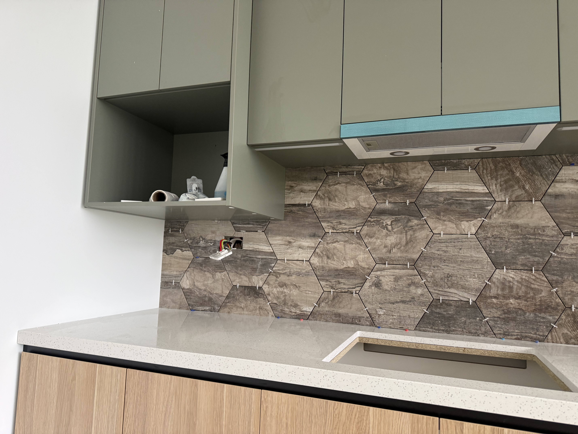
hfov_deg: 71.6
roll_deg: -2.6
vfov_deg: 56.8
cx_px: 289
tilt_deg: +4.5
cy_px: 217
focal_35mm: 24
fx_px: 401
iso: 200
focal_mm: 6.76
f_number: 1.78
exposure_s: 1/74
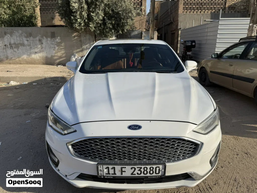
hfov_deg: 71.6
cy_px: 96
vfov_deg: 56.8
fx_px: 178
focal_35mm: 24
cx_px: 128
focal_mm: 6.76
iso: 80
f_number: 1.78
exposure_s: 1/4975
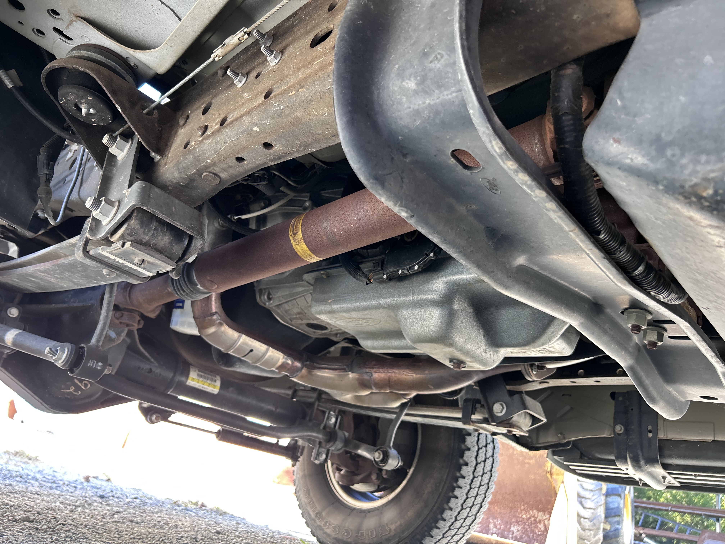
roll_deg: -11.5
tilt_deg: +21.7
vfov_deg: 53.1
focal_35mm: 26
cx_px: 362
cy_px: 272
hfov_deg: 67.3
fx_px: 545
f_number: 1.5
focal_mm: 5.7
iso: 125
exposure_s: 1/121
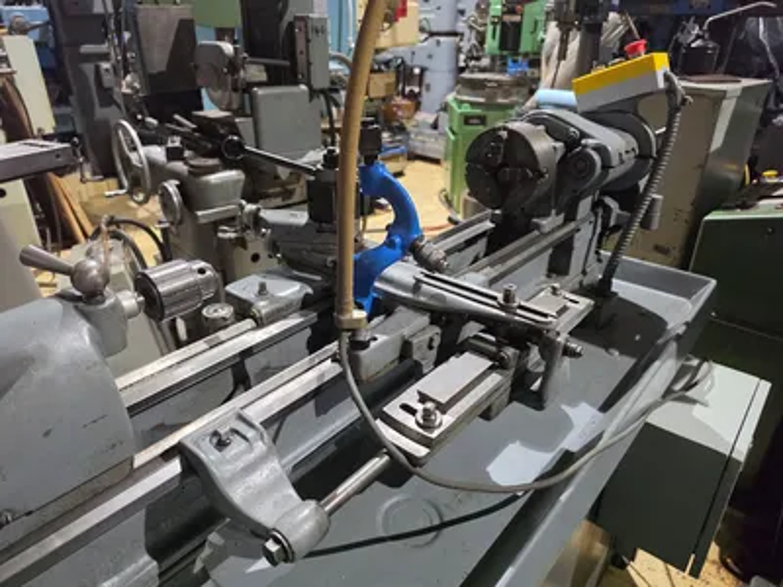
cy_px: 294
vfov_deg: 58.9
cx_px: 392
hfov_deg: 73.9
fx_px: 520
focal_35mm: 23
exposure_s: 1/120
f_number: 1.4
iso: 640
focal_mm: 6.5
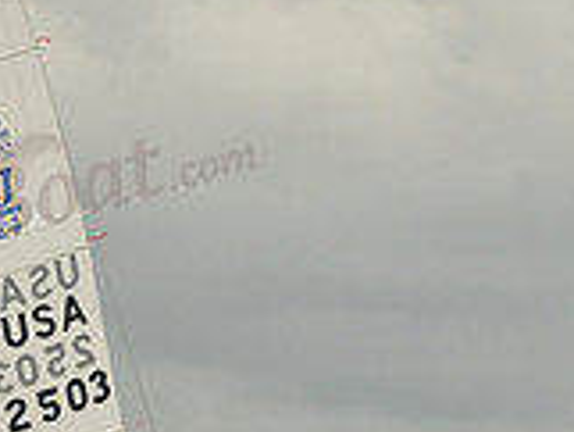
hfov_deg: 2.8
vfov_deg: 2.1
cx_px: -428
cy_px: 444
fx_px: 11516
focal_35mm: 694
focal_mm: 200
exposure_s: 1/1000
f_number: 9
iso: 400
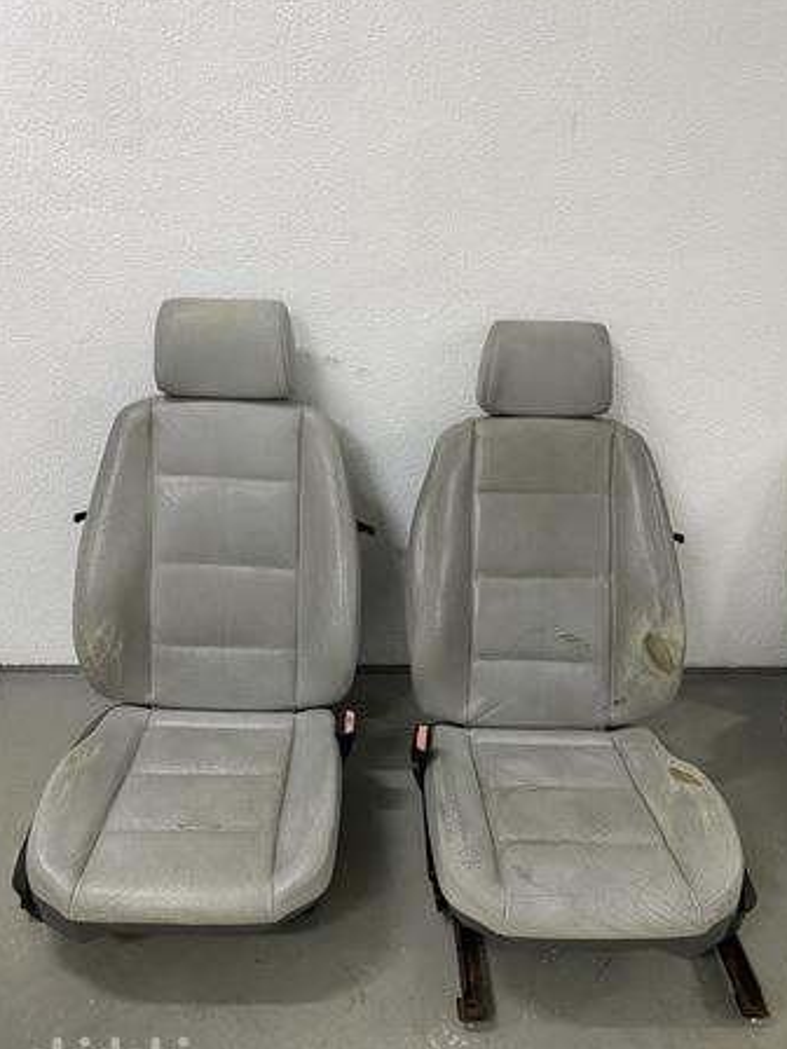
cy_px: 555
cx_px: 395
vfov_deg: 61.6
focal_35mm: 29
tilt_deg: -30.0
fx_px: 879
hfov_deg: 48.2
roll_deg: -4.3
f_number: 1.8
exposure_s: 1/50
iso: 125
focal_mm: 4.25
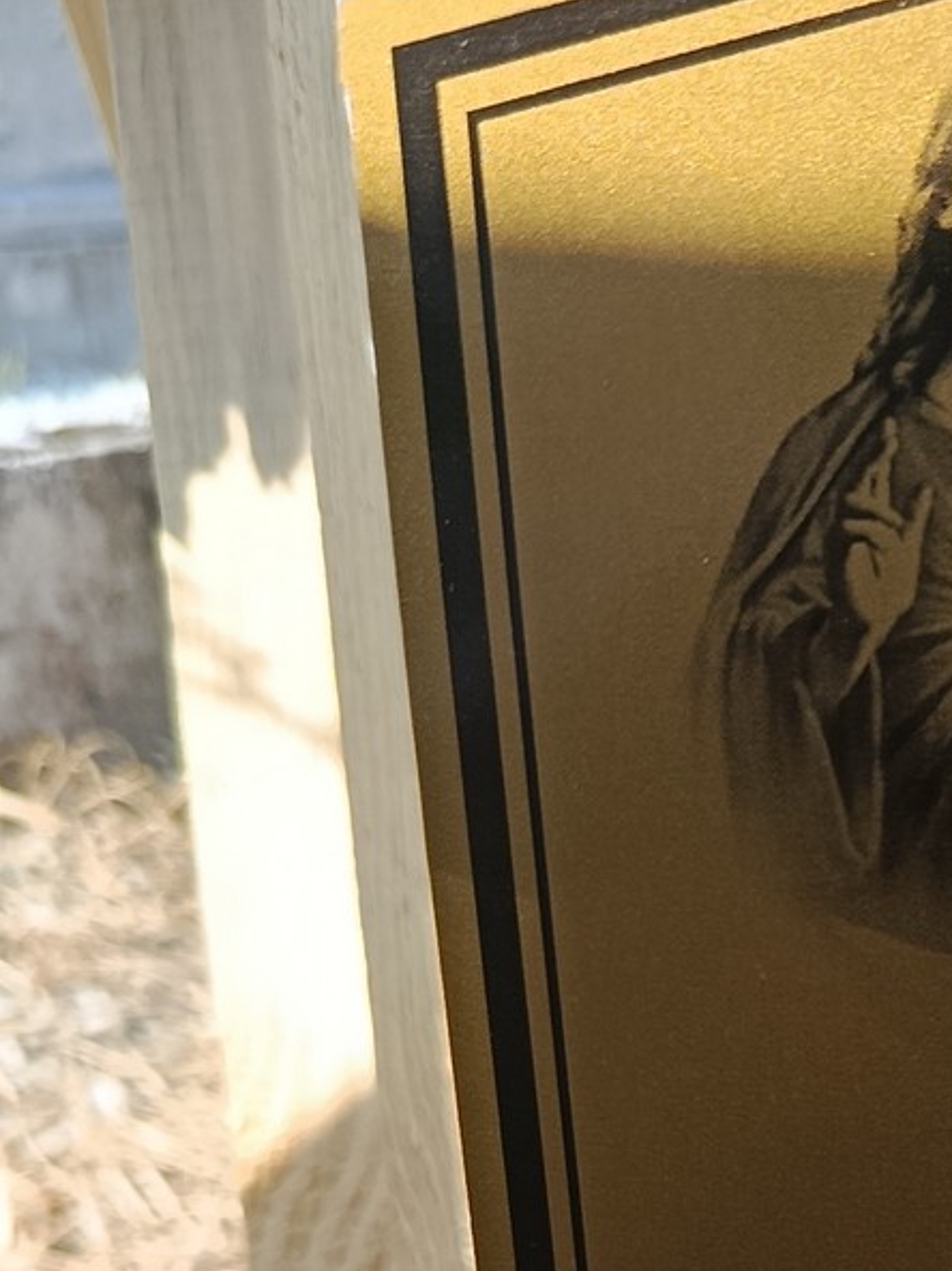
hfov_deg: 16.2
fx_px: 2973
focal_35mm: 81
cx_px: 1539
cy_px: 1509
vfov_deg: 22.3
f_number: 1.7
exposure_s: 1/110
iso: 50
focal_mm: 5.24
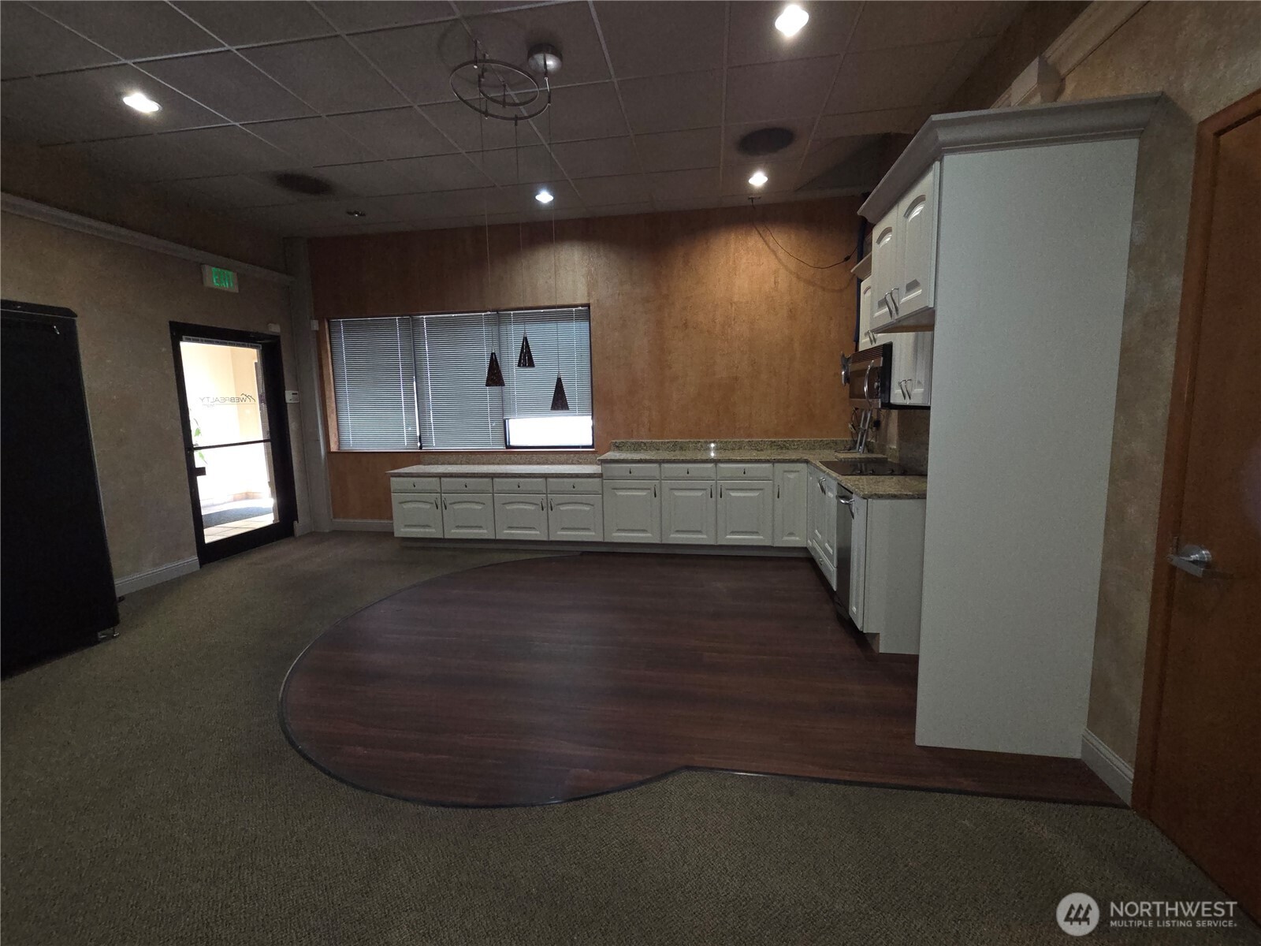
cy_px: 473
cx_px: 630
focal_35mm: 13
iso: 320
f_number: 2.2
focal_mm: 2.2
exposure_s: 1/60
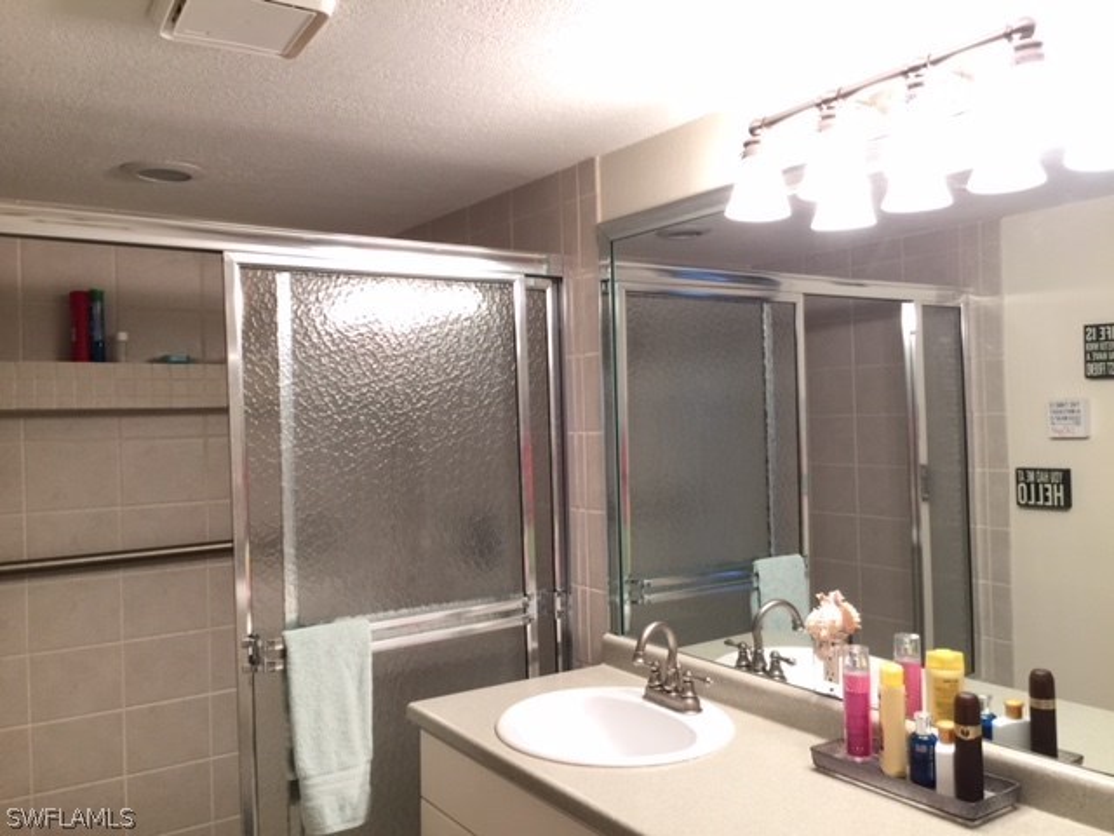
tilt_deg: +2.3
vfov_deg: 48.2
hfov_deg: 61.7
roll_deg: +0.9
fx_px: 933
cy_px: 418
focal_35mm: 29
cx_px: 557
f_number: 2.2
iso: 40
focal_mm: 4.15
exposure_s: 1/15
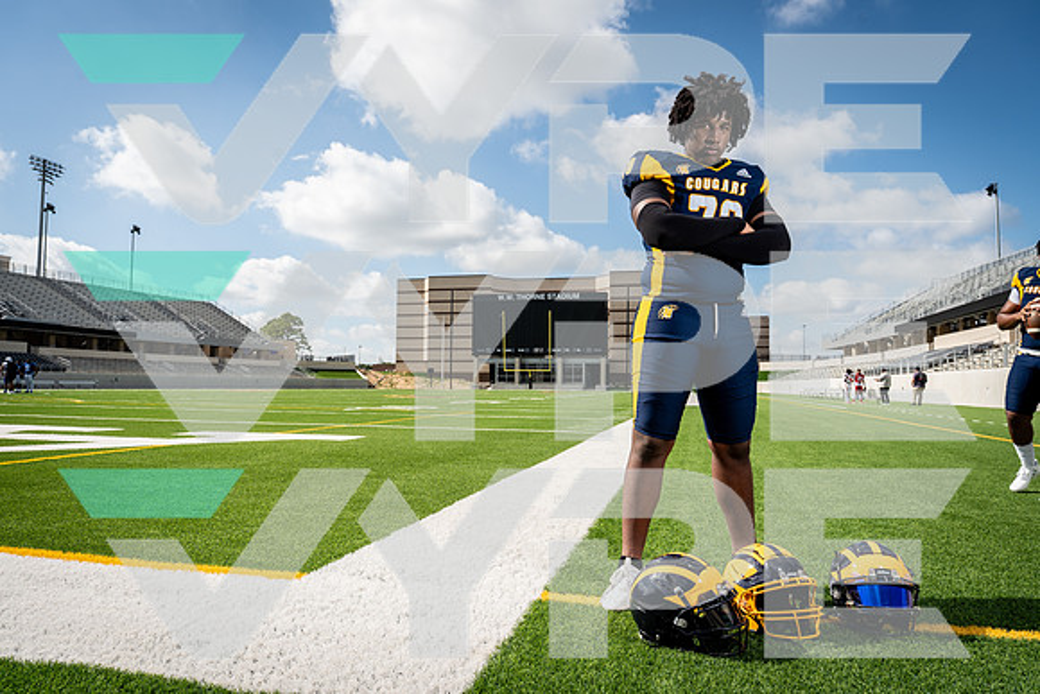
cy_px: 347
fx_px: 751
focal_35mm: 26
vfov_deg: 49.6
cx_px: 520
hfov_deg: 69.4
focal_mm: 26
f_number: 8
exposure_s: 1/250
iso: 125
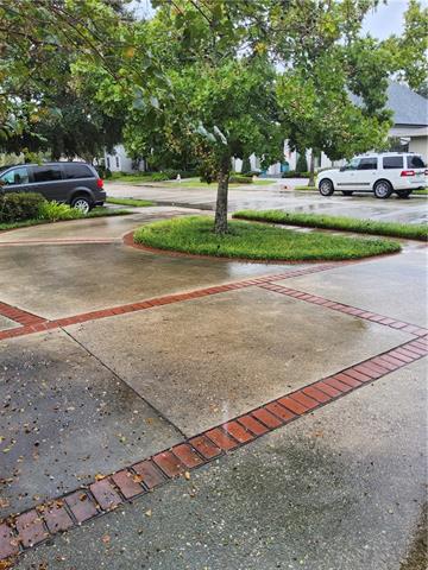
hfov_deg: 54.9
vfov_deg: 69.4
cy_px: 285
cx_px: 214
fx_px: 412
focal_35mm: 25
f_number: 2
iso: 50
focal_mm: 3.08
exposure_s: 1/100
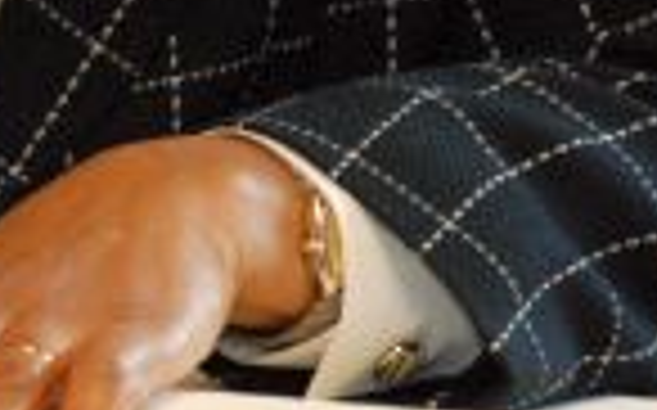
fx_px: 11810
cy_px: -104
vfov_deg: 2.0
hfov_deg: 3.2
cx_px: -302
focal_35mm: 660
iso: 1250
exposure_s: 1/60
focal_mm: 105
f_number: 8
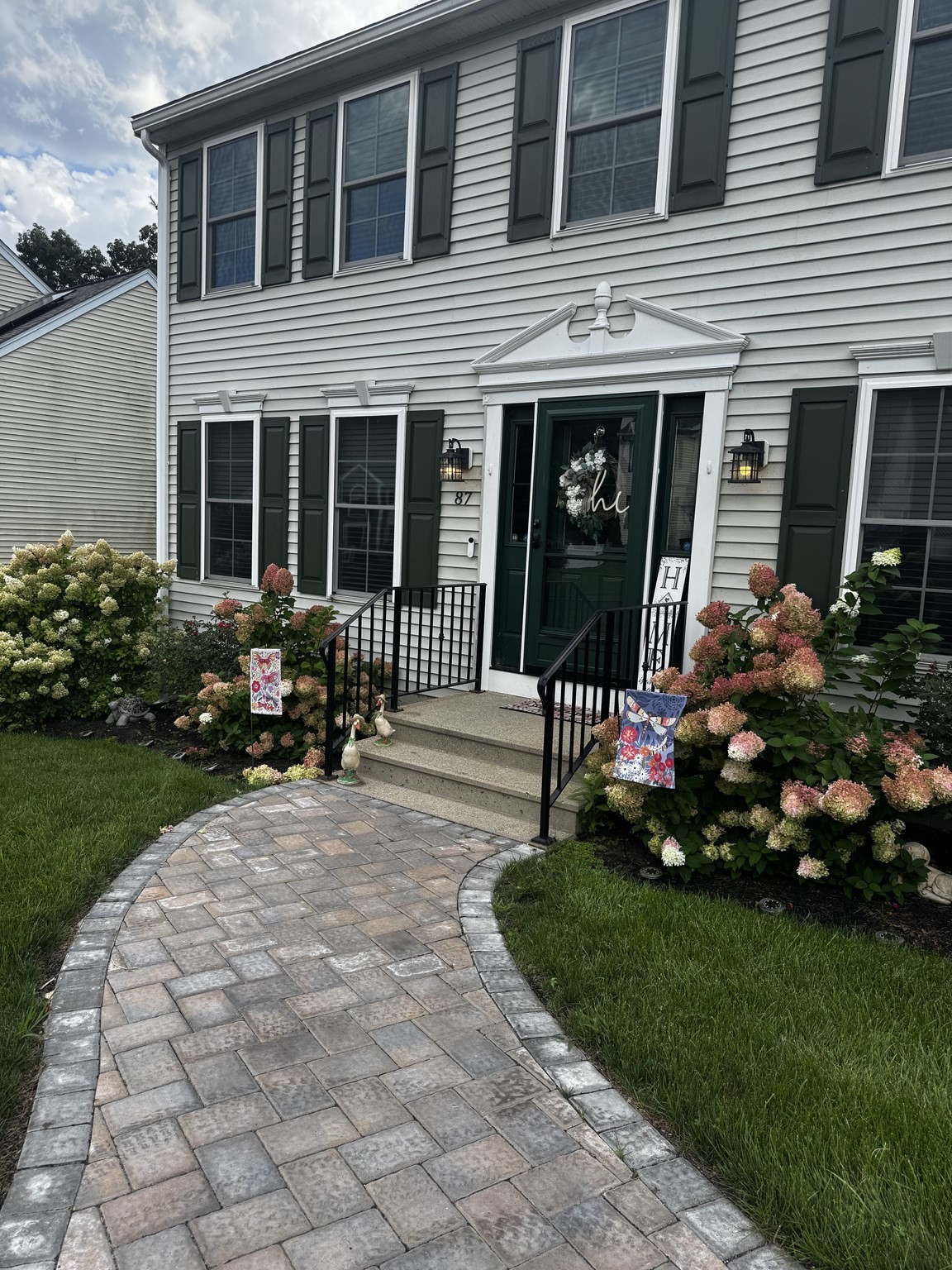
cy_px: 635
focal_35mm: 24
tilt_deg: -6.7
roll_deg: -2.4
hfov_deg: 56.8
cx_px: 476
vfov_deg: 71.6
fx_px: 880
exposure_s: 1/1215
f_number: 1.78
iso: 80
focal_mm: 6.76
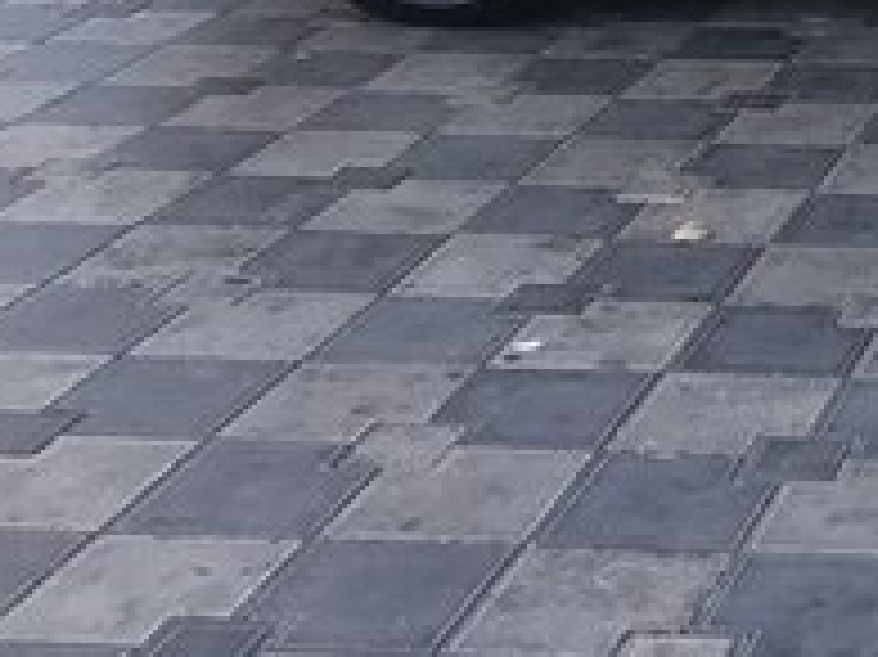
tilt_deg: -6.7
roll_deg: -2.3
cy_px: -313
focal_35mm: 95
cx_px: 1387
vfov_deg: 14.5
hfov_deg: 18.0
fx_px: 2408
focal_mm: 3.99
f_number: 1.8
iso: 20
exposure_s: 1/196
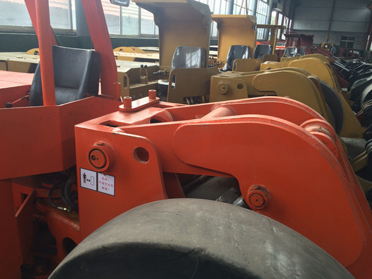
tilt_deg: -19.7
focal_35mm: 29
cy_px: 140
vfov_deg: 48.2
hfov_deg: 61.7
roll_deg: -2.7
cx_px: 186
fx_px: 312
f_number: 2.2
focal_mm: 4.15
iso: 64
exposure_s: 1/120
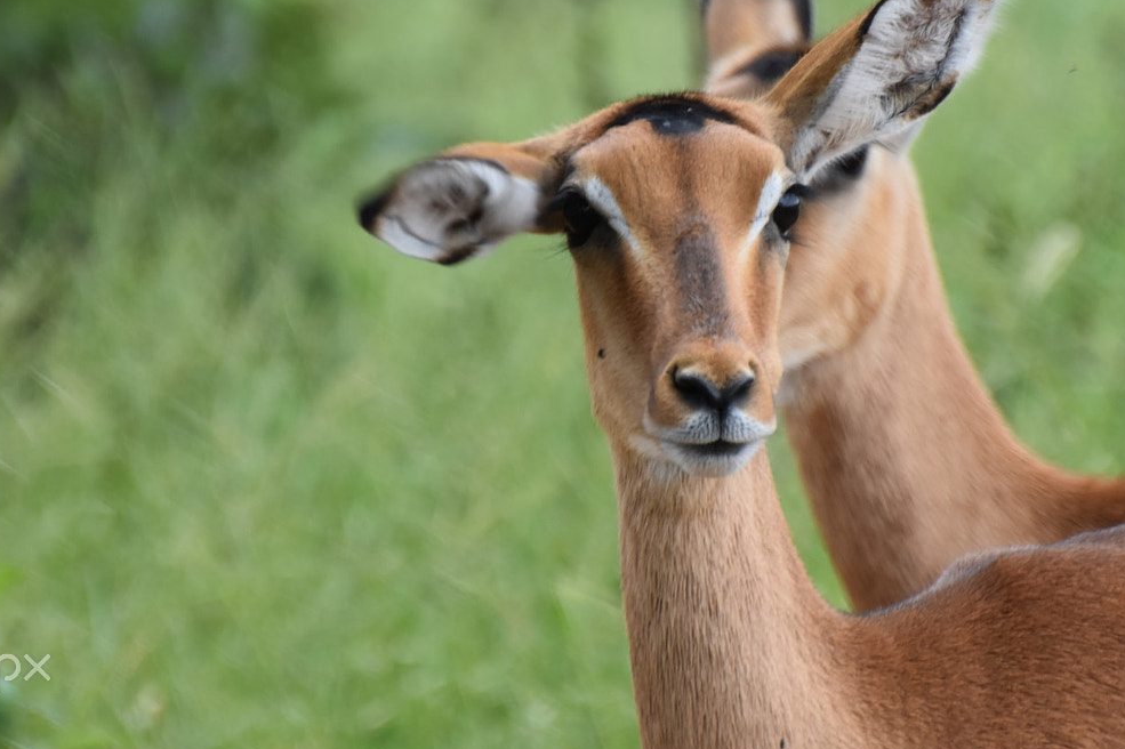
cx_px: 681
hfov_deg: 2.8
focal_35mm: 731
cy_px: 222
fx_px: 22835
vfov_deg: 1.9
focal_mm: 300
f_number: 5.6
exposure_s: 1/350
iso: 400
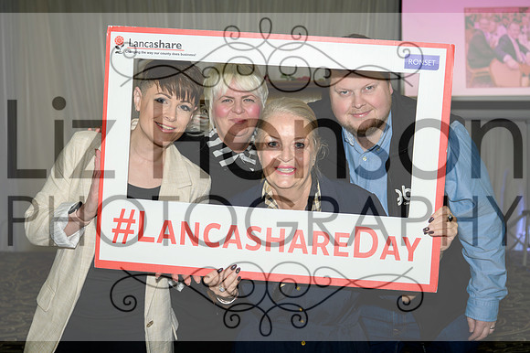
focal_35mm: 51
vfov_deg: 26.3
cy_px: 169
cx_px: 259
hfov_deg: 38.7
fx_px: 755
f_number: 4
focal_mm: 46
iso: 1250
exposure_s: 1/160
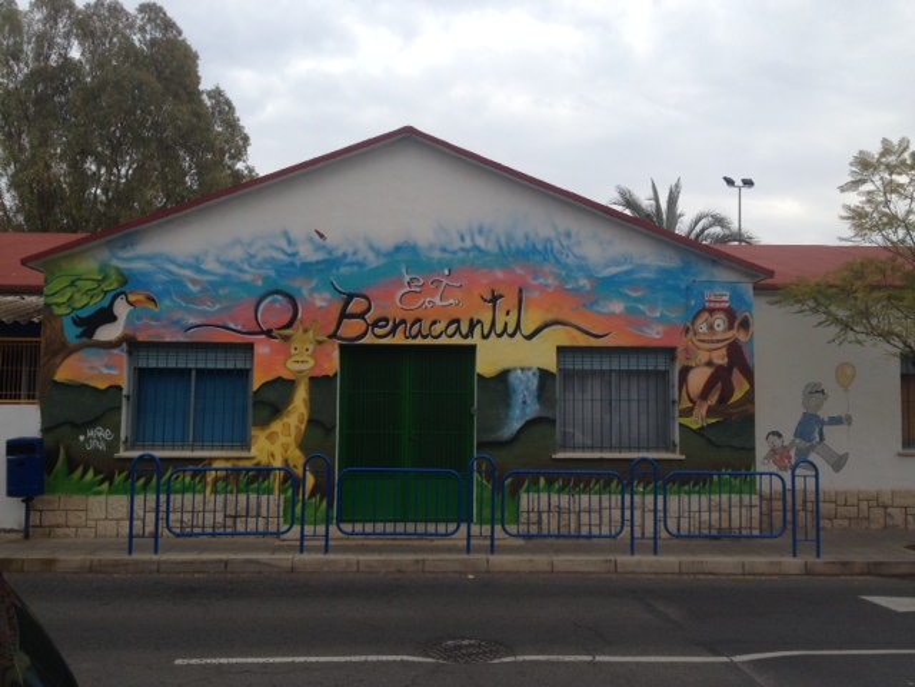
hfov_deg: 52.6
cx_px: 458
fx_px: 925
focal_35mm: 35
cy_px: 344
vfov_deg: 40.7
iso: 50
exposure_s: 1/665
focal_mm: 4.28
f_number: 2.4
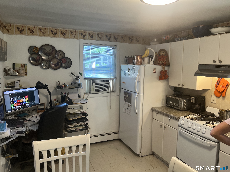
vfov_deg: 53.1
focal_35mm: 26
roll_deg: -0.6
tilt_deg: -4.7
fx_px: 173
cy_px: 86
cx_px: 115
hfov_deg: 67.3
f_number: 1.5
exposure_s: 1/60
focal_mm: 5.7
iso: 80
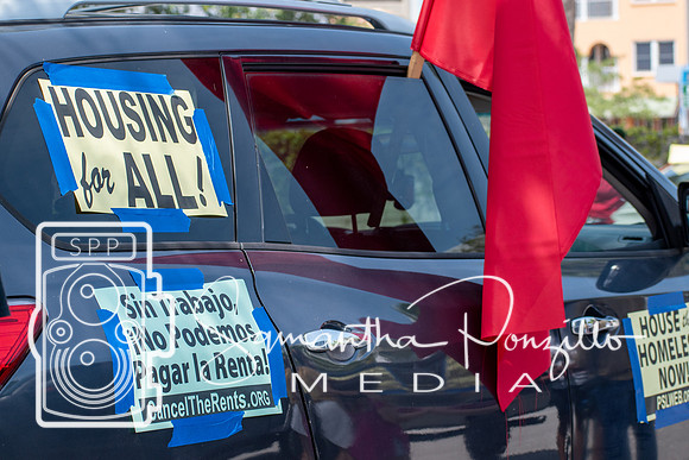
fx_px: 2098
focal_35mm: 110
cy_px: 230
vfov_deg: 12.5
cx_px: 344
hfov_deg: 18.7
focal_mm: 70
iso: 200
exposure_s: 1/500
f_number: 5.6
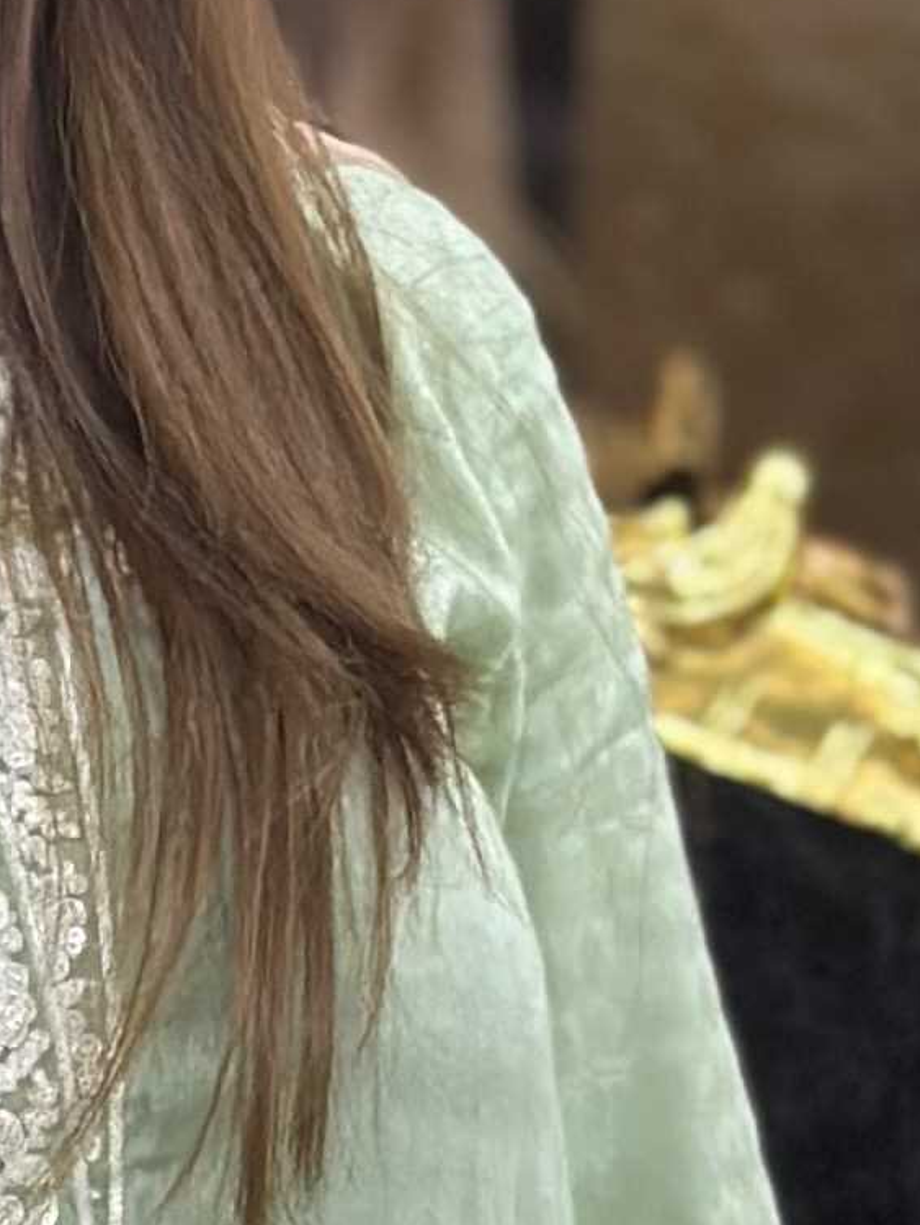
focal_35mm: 258
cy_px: 995
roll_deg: -2.1
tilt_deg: -8.1
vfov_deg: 7.7
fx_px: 9137
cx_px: -420
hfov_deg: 5.7
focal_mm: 6.86
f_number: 1.78
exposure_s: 1/33
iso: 250
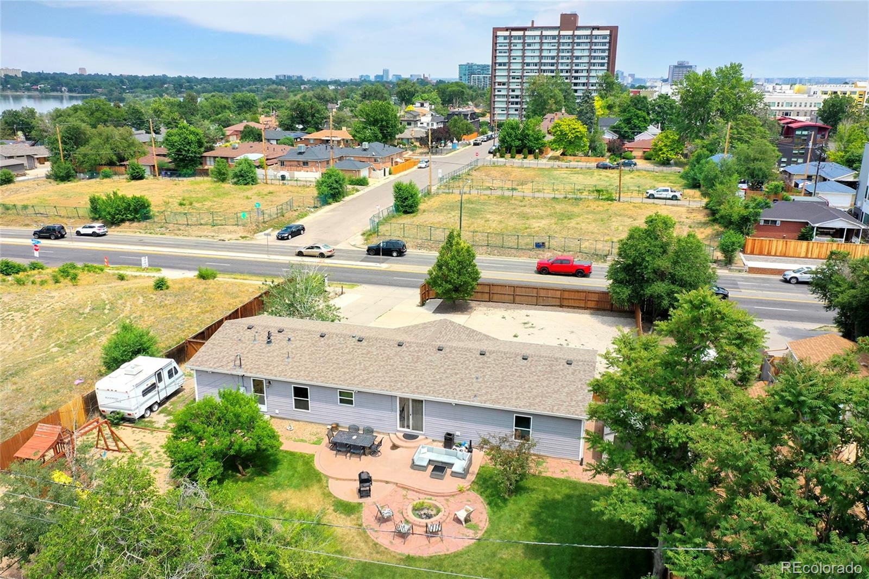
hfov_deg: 65.5
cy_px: 290
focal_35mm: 28
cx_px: 434
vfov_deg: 46.4
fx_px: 676
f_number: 5.6
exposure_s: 1/320
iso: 100
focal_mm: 10.26
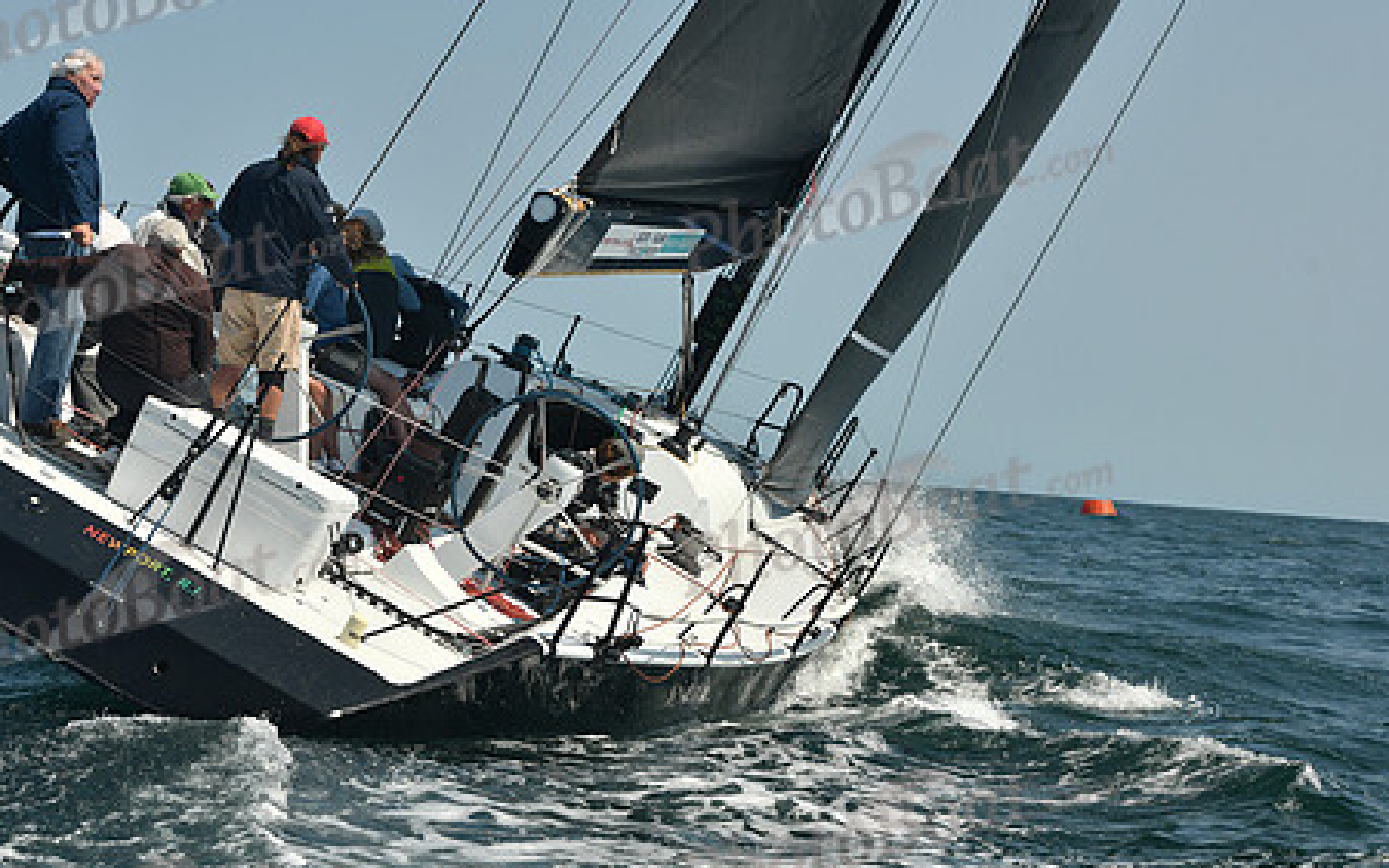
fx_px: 3482
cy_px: 400
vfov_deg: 14.2
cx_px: 522
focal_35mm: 92
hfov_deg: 22.5
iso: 320
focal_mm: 70
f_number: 8
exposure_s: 1/640
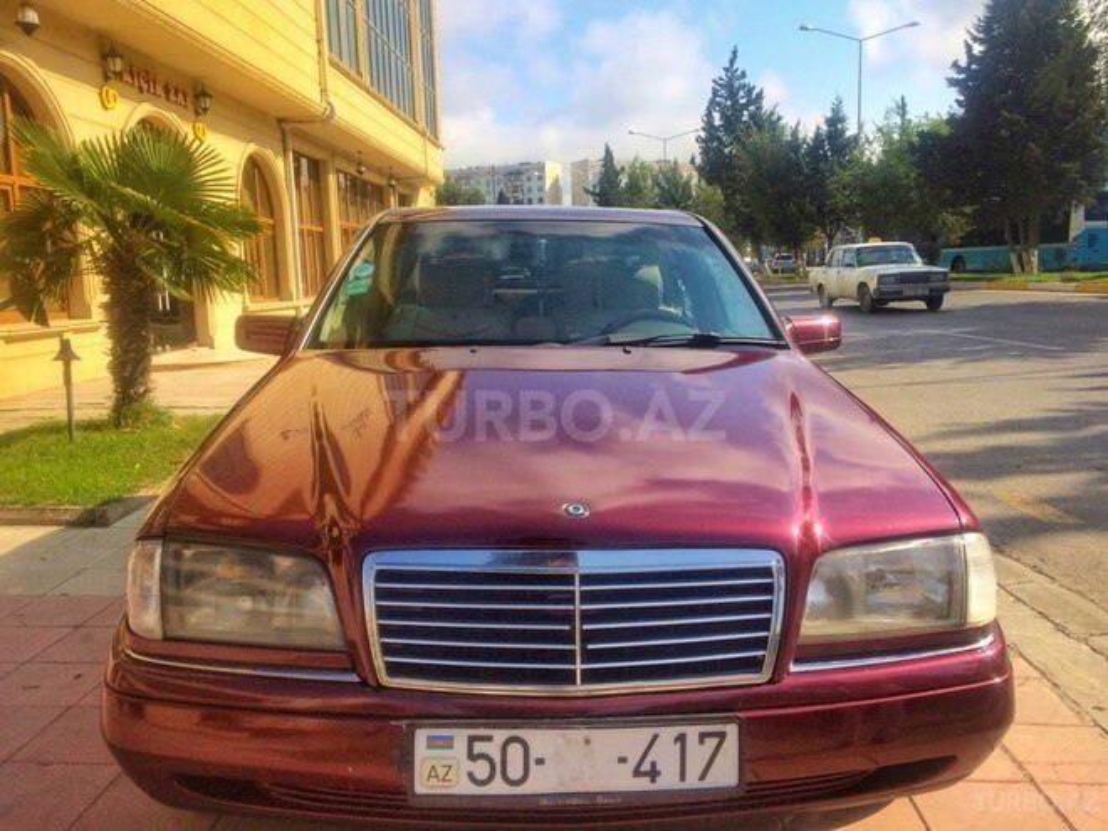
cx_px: 554
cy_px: 416
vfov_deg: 48.2
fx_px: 928
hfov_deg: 61.7
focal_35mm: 29
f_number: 2.2
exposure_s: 1/2053
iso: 32
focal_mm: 4.15
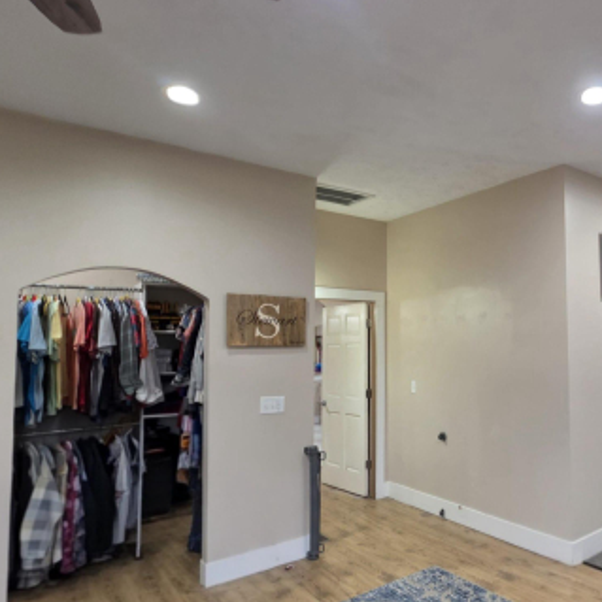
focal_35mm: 24
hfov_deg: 57.1
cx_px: 527
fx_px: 472
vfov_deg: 64.9
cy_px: 325
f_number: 1.9
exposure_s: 1/60.2
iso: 160
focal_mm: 2.2
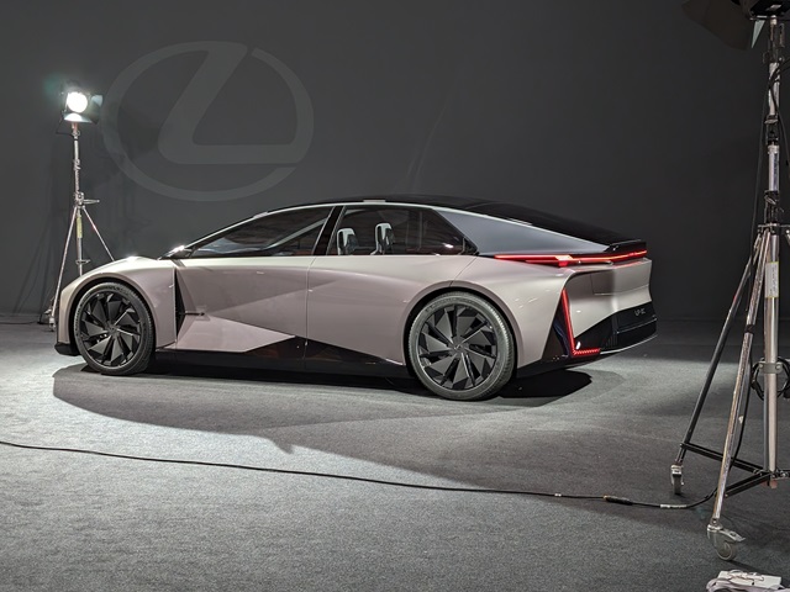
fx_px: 1118
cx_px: 395
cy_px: 296
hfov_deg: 38.9
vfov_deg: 29.7
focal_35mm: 49
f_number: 1.68
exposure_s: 1/150
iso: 121
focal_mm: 6.9
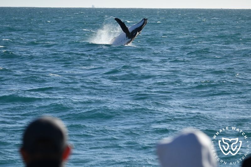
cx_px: 126
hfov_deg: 14.7
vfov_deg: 9.8
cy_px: 84
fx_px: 976
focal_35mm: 140
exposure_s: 1/8000
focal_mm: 140
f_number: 5
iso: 900
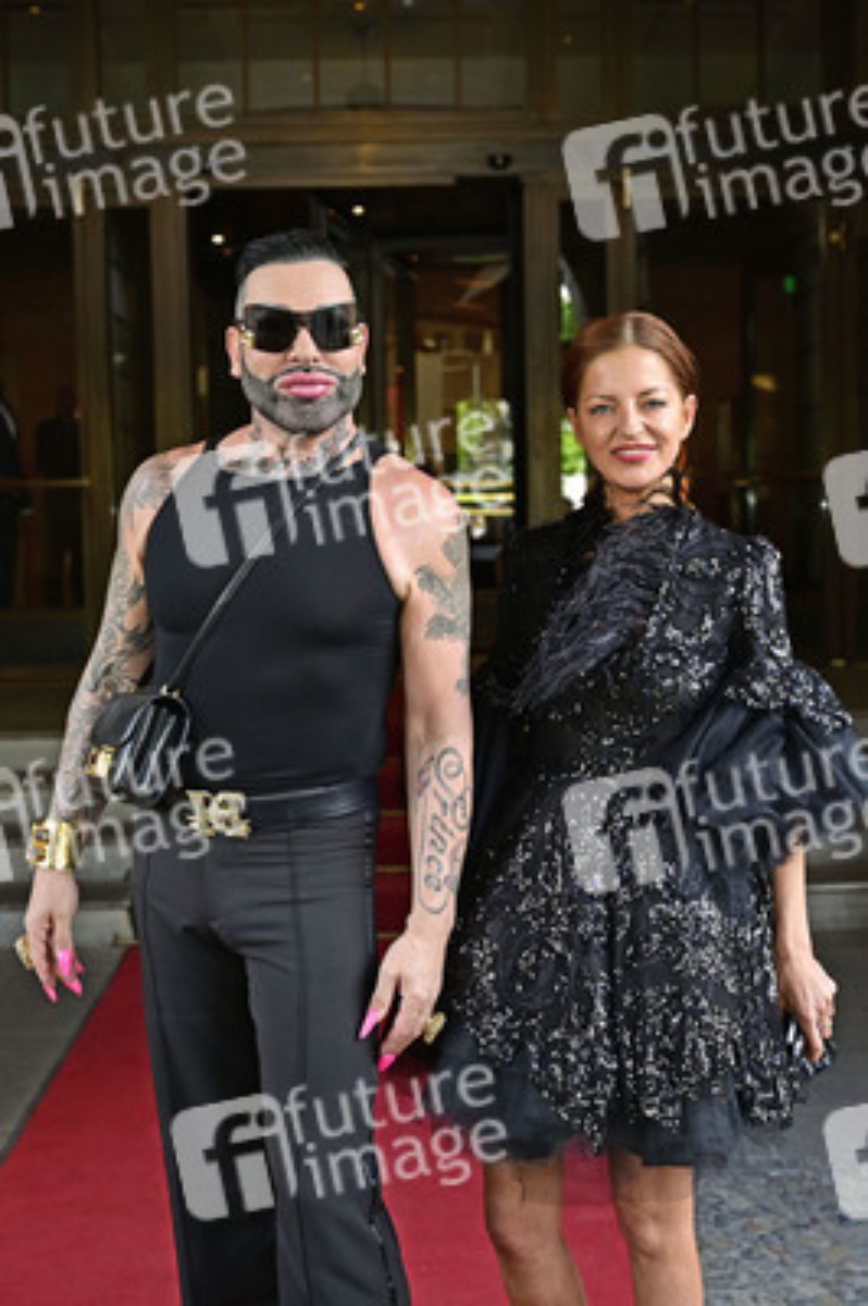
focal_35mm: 30
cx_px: 434
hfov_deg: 44.2
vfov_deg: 62.8
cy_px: 653
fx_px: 1069
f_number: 4
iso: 250
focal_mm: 29.5
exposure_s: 1/200
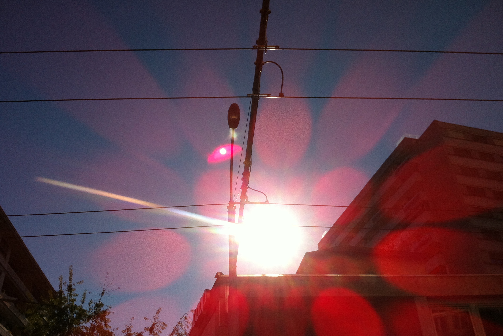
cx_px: 252
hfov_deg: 51.9
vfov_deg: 35.9
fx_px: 517
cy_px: 184
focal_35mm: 37
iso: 80
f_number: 2.8
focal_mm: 3.85
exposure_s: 1/4309
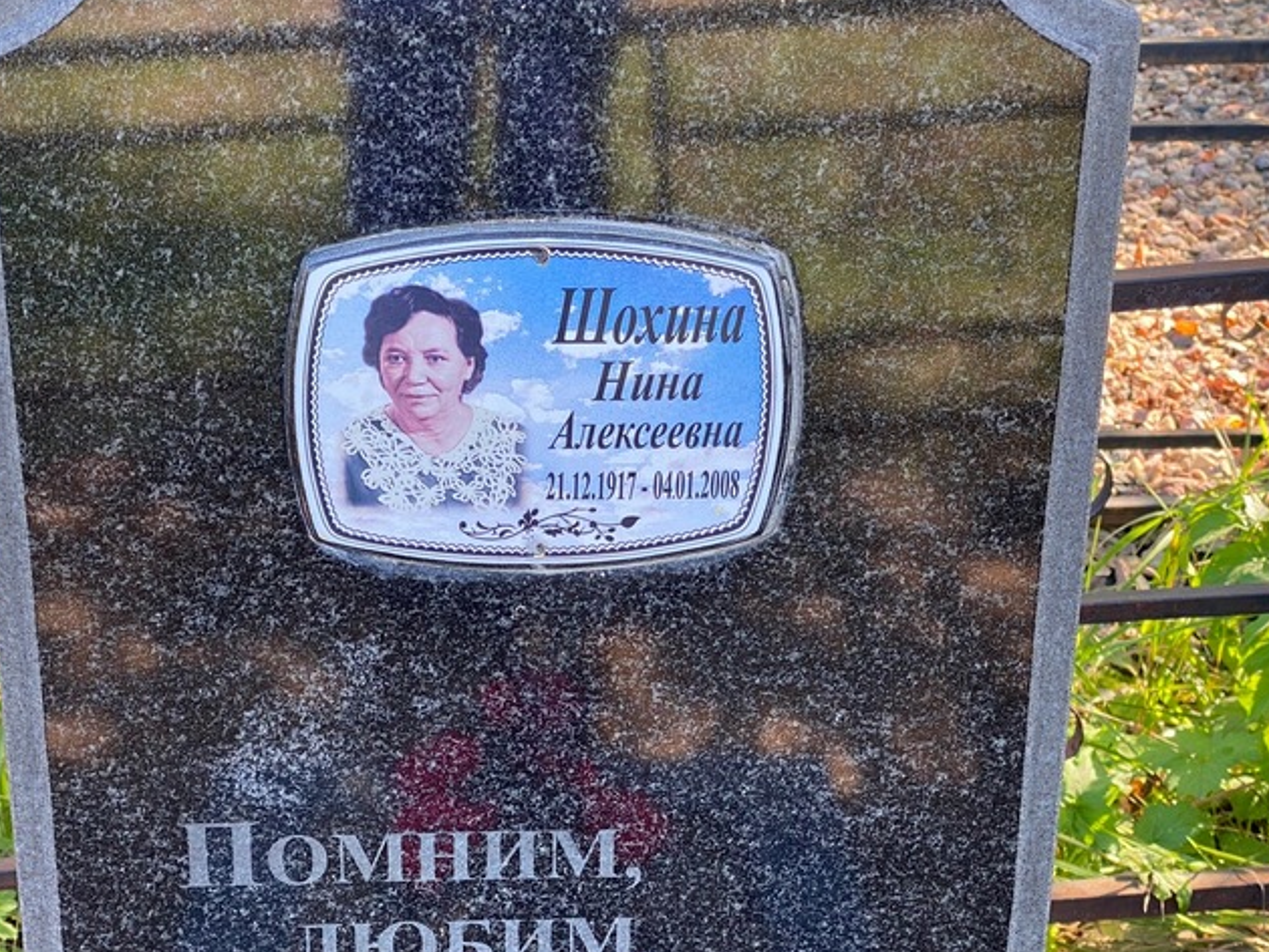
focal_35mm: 66
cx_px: 618
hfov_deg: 29.4
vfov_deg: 22.3
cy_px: 487
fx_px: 2420
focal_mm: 6
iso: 25
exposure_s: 1/122
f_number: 2
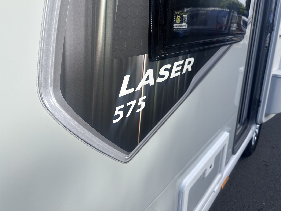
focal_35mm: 26
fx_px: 211
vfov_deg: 53.0
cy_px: 97
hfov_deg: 67.3
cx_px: 133
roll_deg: +0.0
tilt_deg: -17.9
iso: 80
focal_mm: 6.86
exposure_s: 1/3155
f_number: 1.78
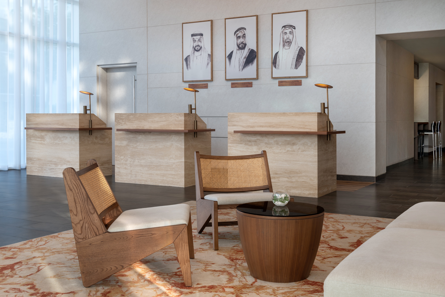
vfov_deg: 33.4
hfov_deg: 48.5
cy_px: 148
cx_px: 222
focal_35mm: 40
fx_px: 494
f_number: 6.3
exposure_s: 1/5
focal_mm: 40
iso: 64
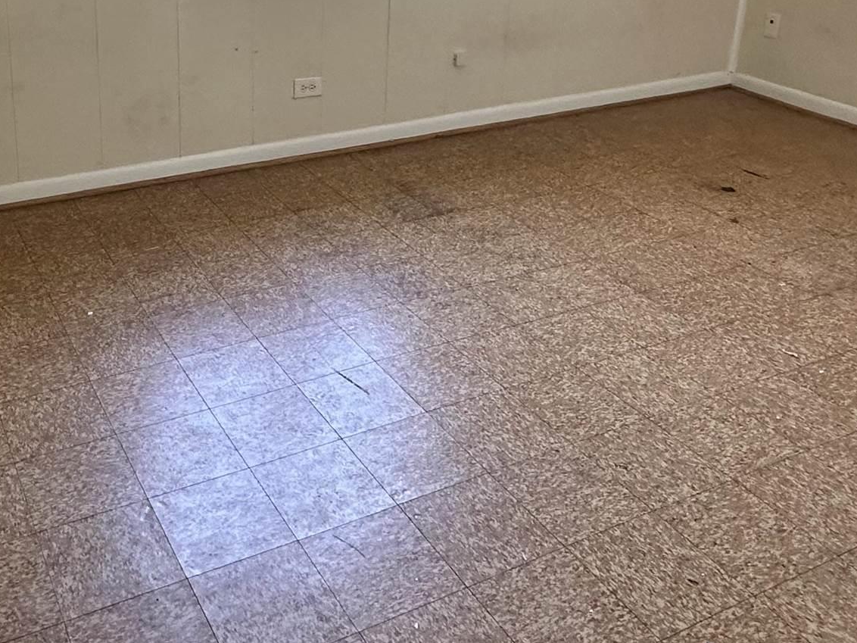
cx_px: 249
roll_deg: -0.8
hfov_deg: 47.7
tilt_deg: -13.6
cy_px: 70
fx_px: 941
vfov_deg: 35.6
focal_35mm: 38
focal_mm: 2.22
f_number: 2.2
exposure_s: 1/60
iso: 200
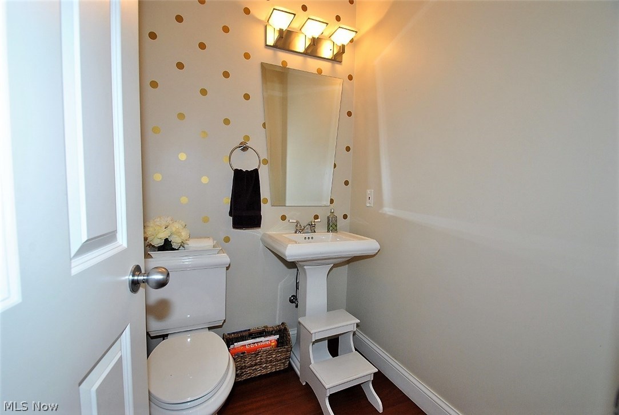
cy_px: 208
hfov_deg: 100.3
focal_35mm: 15
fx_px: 258
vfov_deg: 77.5
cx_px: 310
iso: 400
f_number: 9
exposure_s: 1/60
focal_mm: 10
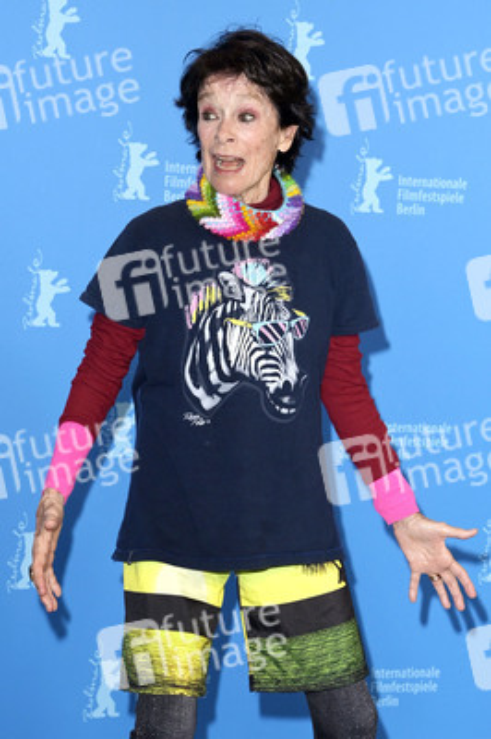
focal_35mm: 85
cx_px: 246
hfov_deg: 16.0
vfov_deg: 23.9
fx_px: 1742
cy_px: 370
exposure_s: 1/250
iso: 1000
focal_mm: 85
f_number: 9
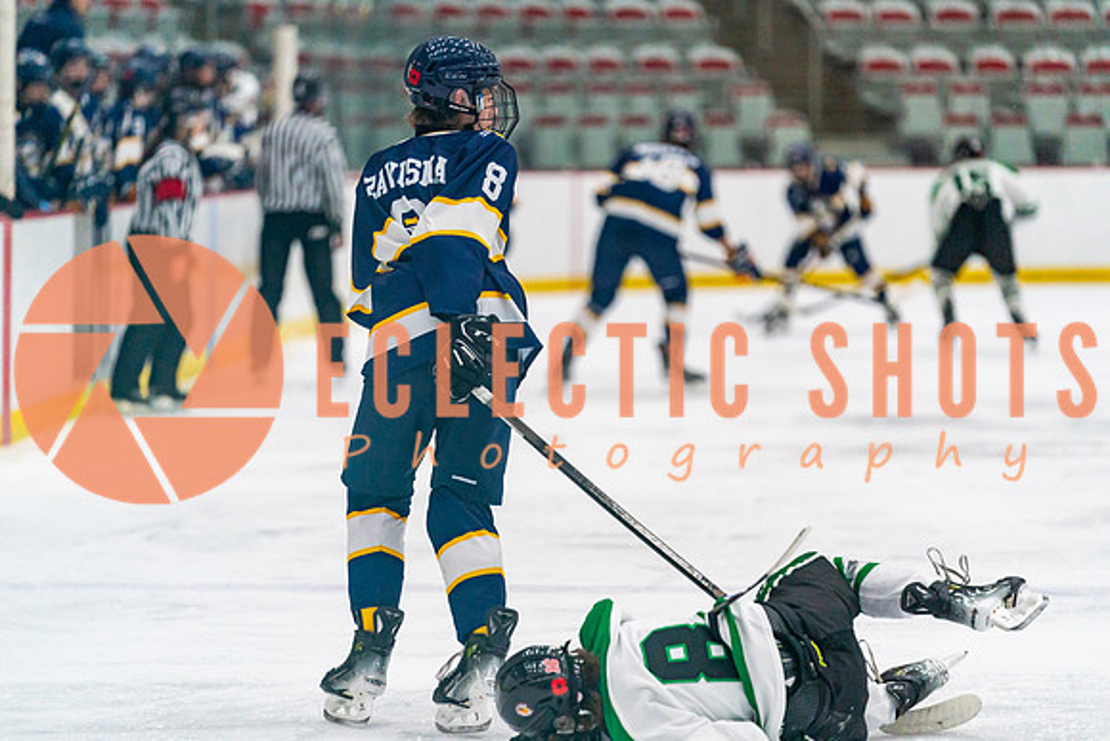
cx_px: 555
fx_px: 6168
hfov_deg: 10.3
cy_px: 370
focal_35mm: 200
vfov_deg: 6.9
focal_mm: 200
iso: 3200
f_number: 2.8
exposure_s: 1/1250
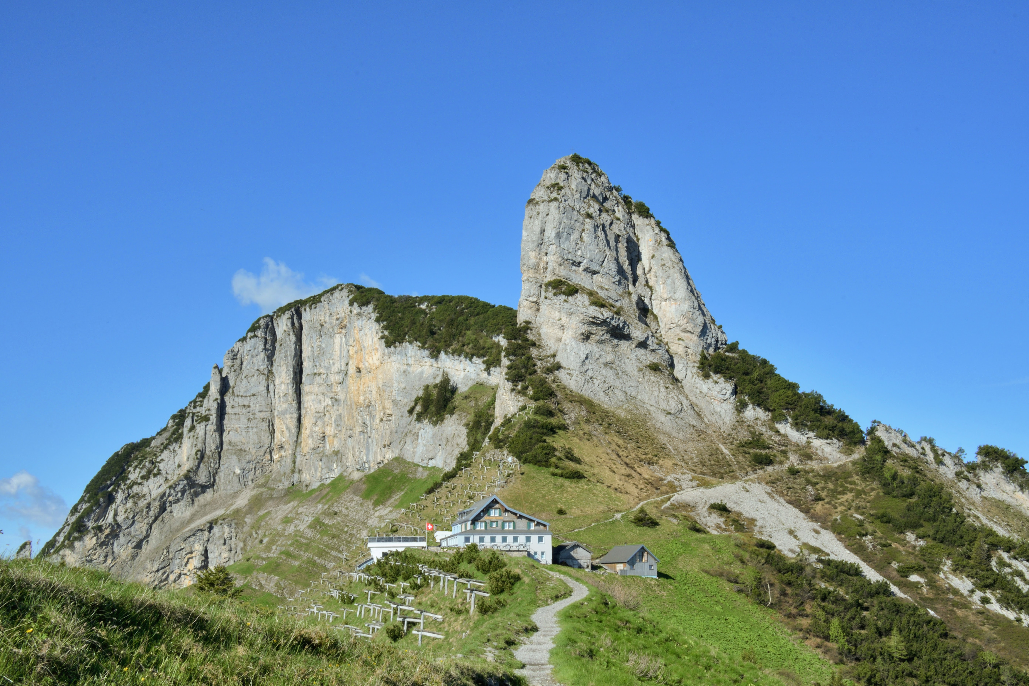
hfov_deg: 46.4
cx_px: 514
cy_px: 343
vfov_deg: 31.9
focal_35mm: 42
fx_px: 1200
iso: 100
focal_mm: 28
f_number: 22
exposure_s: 1/60
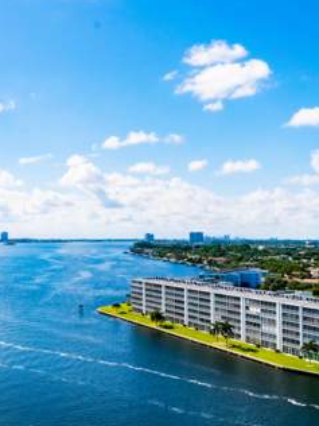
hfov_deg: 31.0
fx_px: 541
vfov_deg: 42.9
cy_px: 212
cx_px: 19
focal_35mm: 44
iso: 200
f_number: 13
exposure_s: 1/640
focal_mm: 20
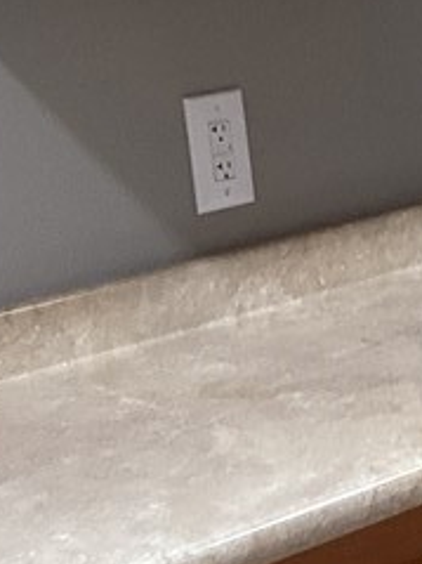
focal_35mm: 133
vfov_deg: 14.8
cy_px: 307
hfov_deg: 10.9
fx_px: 2164
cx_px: 530
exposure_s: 1/60
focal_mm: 3.3
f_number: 2.4
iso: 200
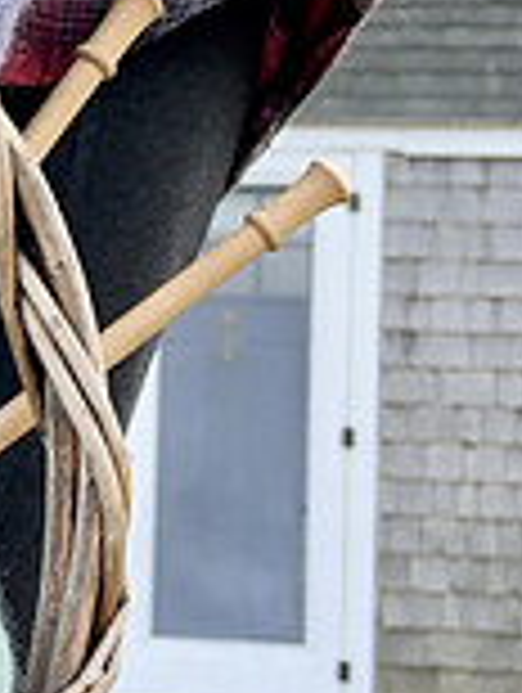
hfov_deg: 12.9
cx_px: -315
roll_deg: -2.5
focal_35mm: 108
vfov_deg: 18.2
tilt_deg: +7.3
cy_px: 396
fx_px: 2165
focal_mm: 4.25
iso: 25
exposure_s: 1/612
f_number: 1.8
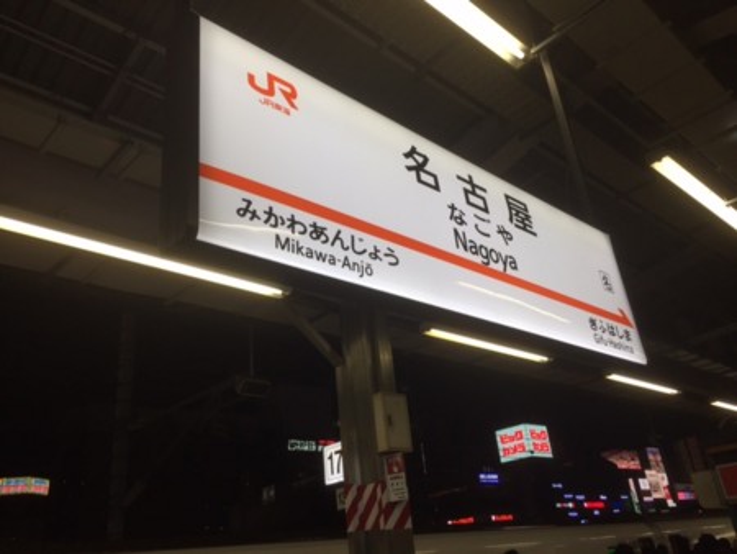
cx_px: 368
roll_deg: +3.9
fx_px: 618
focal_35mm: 29
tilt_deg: +25.1
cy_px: 277
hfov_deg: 61.6
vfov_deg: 48.3
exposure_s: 1/120
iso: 40
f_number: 2.2
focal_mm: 4.15
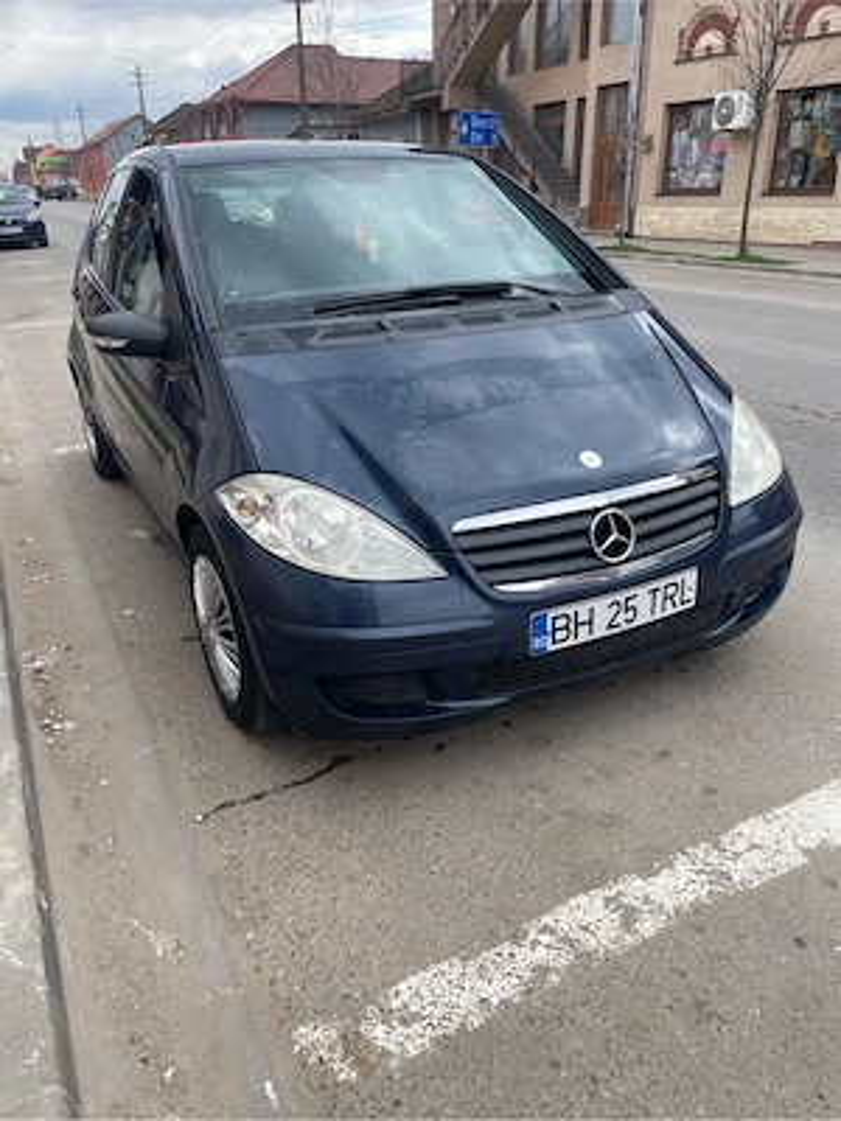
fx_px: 842
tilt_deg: -24.6
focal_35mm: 26
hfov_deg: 53.1
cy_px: 560
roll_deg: +1.4
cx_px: 420
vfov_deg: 67.3
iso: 32
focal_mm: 4.2
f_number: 1.6
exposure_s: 1/801
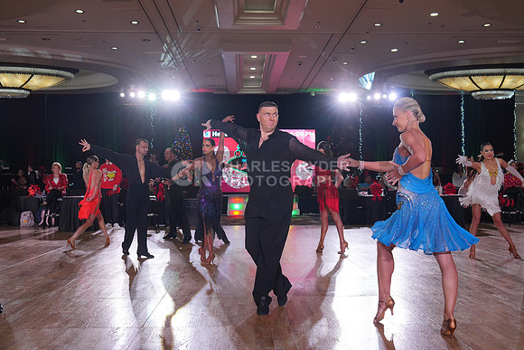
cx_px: 262
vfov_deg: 33.4
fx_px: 582
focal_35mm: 40
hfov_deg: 48.4
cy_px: 175
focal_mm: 40
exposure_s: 1/400
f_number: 5.6
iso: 1600
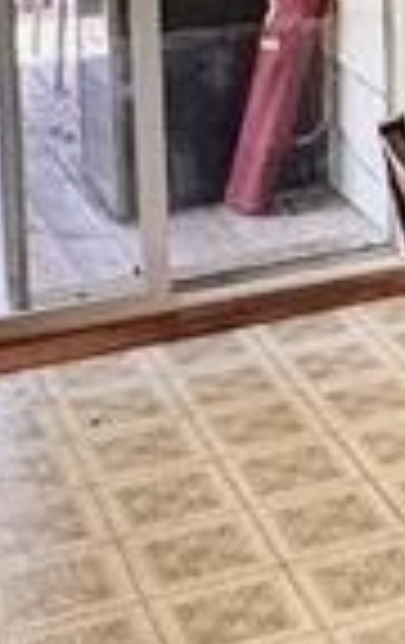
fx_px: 1863
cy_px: -167
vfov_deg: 18.4
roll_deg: +0.3
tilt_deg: -6.6
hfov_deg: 11.5
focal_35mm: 106
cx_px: 729
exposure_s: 1/120
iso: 160
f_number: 2.2
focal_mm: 2.22
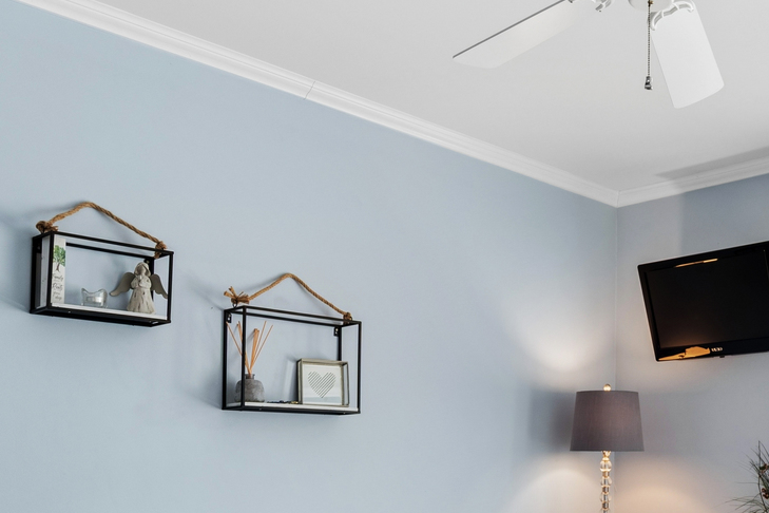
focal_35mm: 40
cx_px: 652
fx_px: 854
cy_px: 511
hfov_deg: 45.1
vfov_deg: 31.0
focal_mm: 12
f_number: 8
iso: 250
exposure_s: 1/20
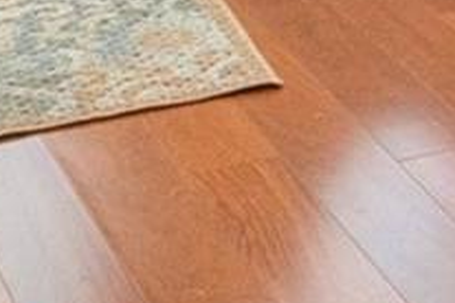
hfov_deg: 10.0
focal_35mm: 174
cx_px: 1163
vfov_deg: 6.8
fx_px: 2197
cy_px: -742
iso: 320
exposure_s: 1/6
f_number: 8
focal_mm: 15
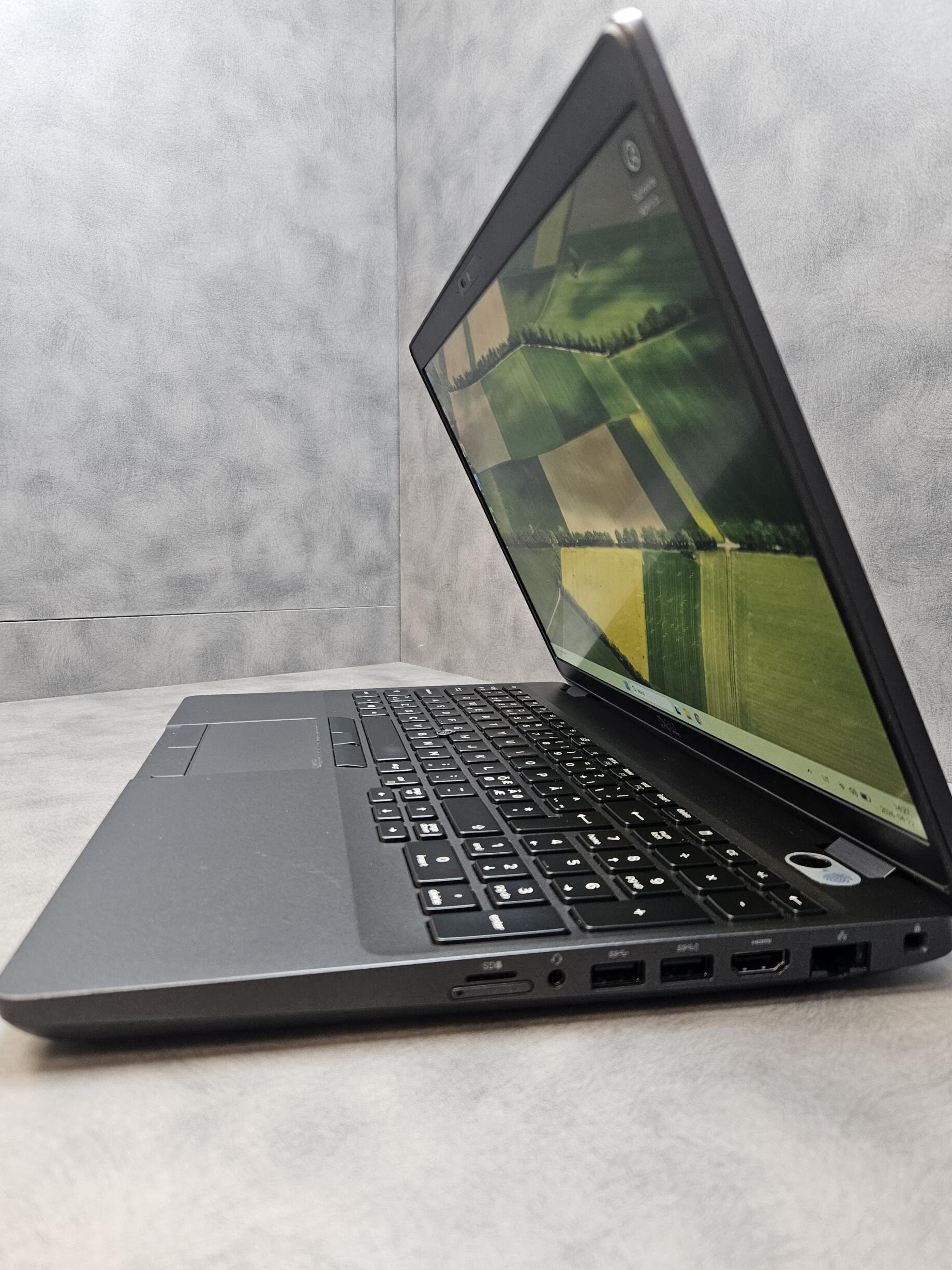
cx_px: 456
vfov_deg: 71.6
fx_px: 880
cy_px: 652
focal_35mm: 24
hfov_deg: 56.8
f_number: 1.8
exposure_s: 1/100
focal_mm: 5.4
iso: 250
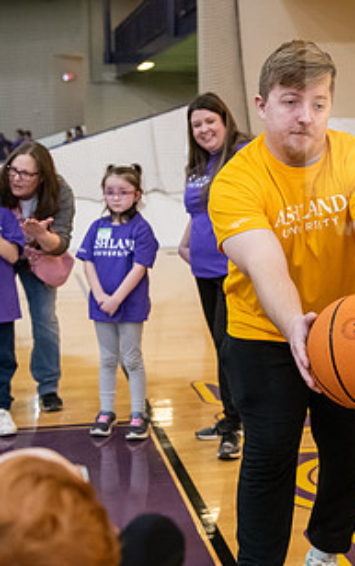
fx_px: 1066
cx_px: 250
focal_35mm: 69
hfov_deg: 18.8
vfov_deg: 29.8
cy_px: 266
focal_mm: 36
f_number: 3.2
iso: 4000
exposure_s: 1/200
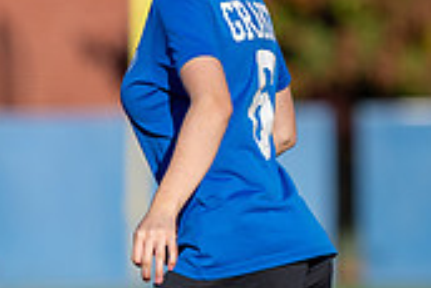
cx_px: 153
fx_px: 9669
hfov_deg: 2.6
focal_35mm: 807
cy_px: 78
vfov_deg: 1.7
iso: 64
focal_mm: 175
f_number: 2.8
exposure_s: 1/1000
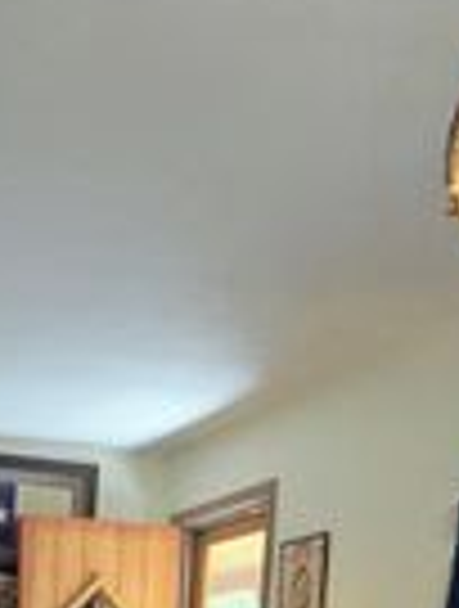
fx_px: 1126
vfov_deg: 23.6
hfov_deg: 21.5
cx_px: -81
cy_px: 930
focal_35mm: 64
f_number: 2.2
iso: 200
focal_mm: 2.2
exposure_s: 1/60
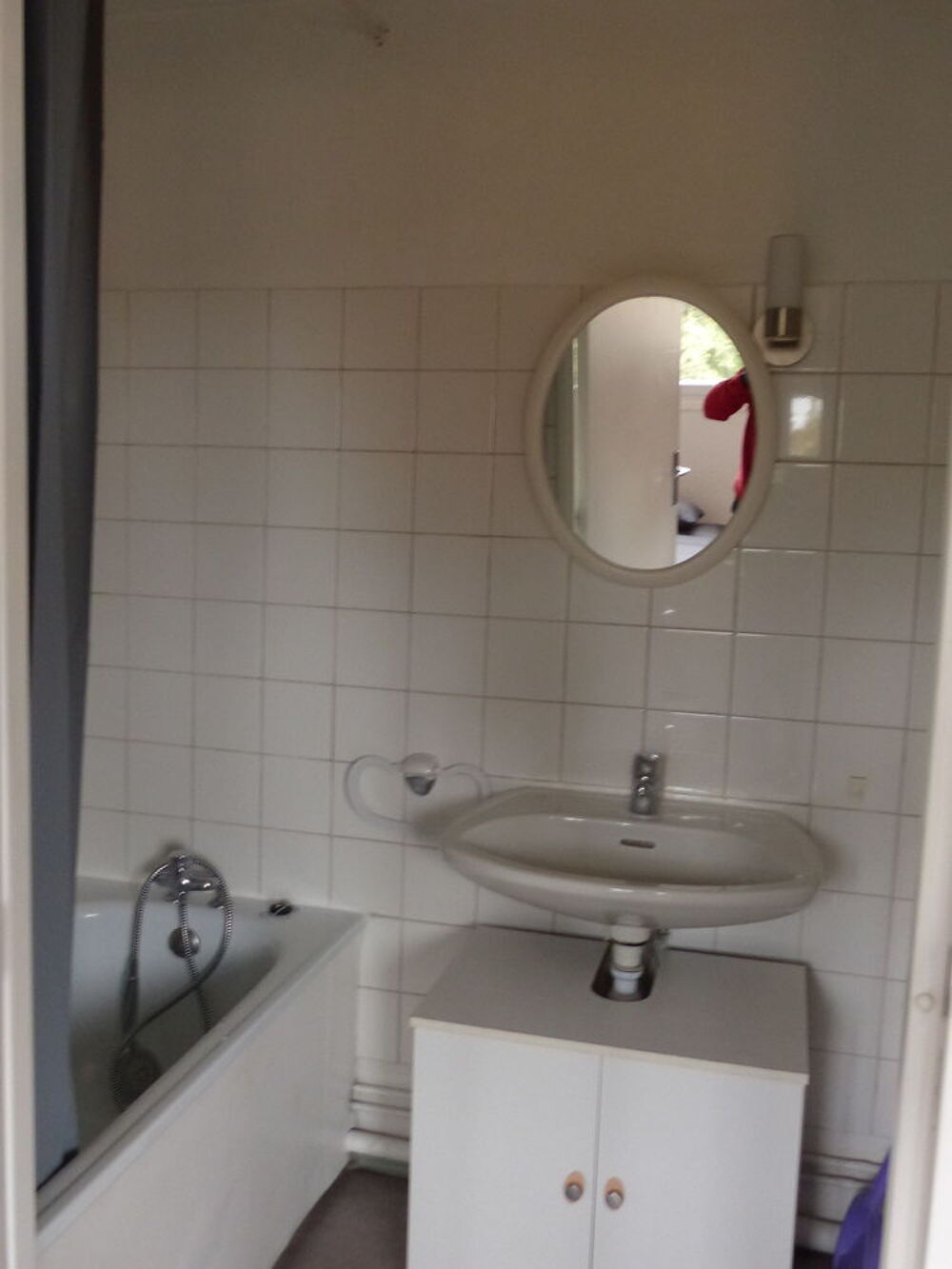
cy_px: 634
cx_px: 476
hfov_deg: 45.4
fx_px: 1137
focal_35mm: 31
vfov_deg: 58.3
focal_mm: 5.6
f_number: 2.8
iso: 400
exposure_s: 1/20
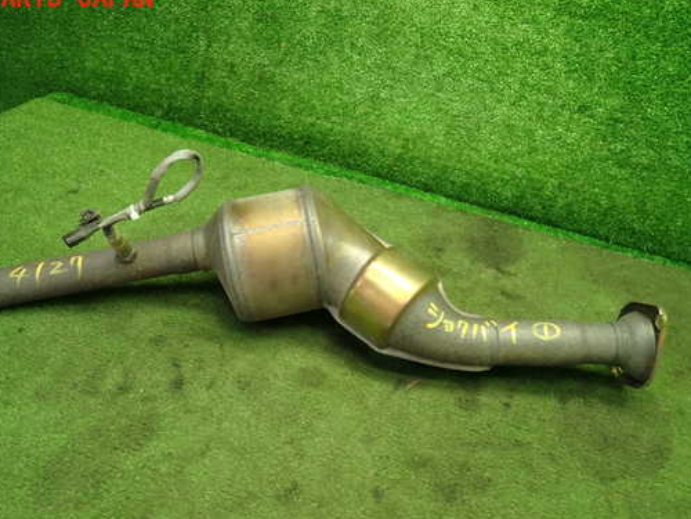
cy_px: 292
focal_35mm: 30
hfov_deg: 59.9
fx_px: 599
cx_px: 316
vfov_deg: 46.7
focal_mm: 4.5
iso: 200
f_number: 2
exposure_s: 1/30
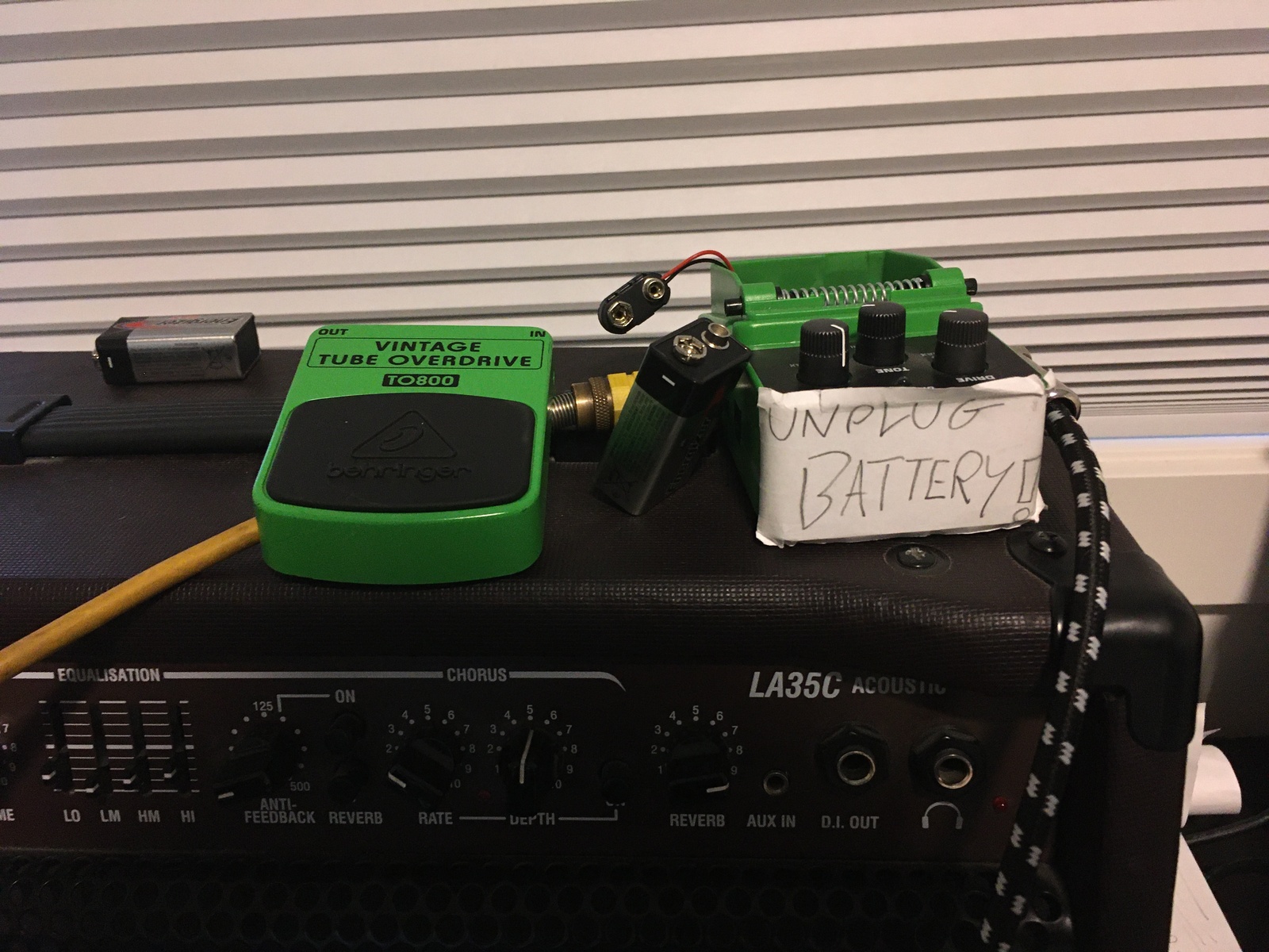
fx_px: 1063
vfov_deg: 48.2
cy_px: 476
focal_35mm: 29
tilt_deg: -27.7
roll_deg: +1.7
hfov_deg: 61.7
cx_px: 634
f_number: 2.2
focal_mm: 4.15
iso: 125
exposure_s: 1/30
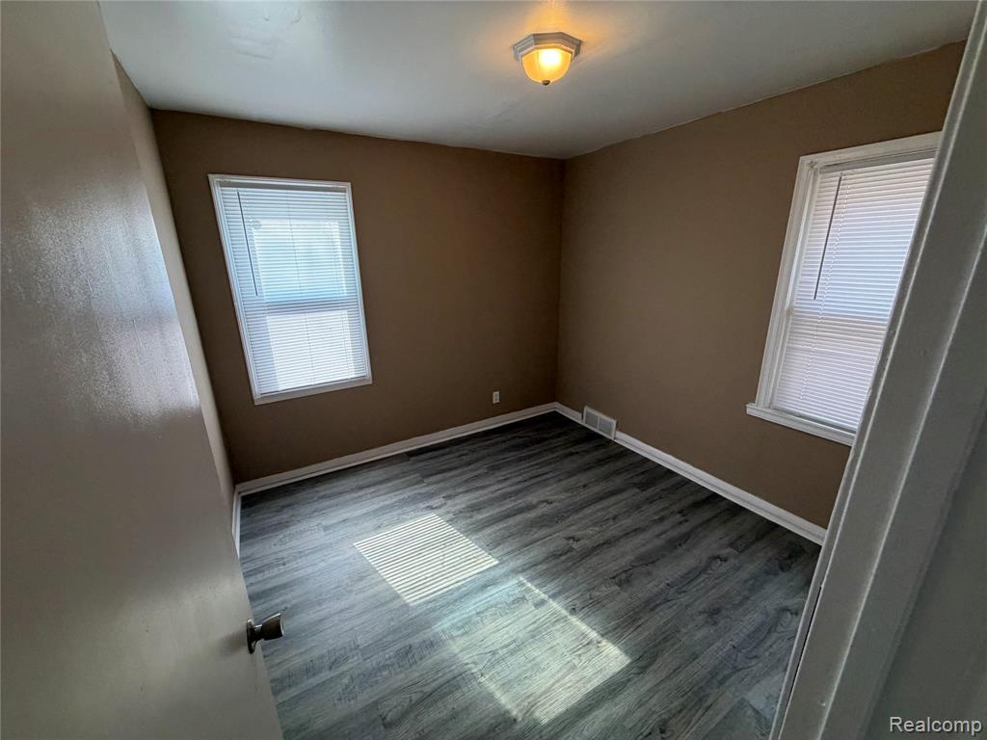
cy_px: 370
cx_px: 494
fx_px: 399
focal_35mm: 14
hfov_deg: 102.1
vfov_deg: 85.7
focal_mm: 2.22
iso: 320
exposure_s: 1/120
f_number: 2.2
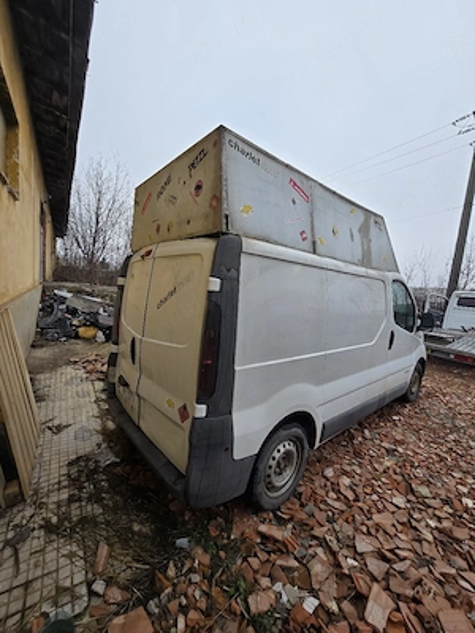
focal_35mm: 13
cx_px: 238
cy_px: 316
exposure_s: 1/526
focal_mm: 2.2
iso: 50
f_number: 2.2
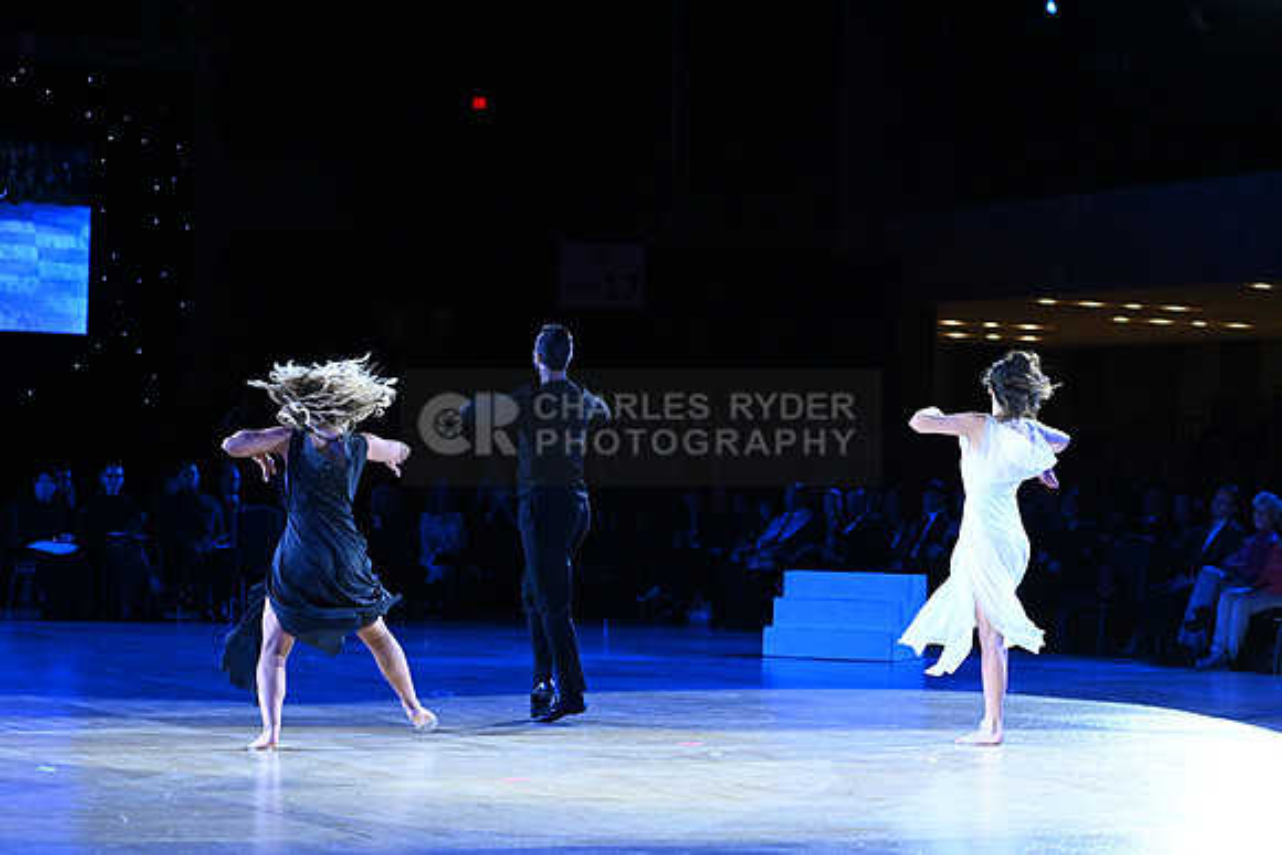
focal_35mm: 100
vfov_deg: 13.7
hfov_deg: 20.4
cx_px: 641
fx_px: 3562
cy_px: 428
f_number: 4.5
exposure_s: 1/320
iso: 3200
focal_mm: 100
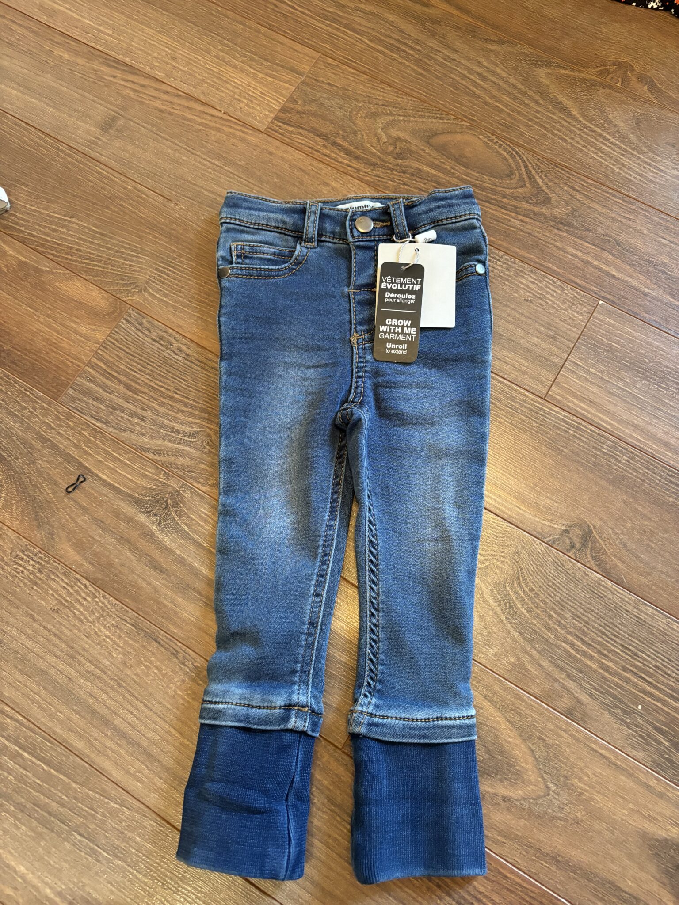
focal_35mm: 26
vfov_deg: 67.3
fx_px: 680
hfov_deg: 53.1
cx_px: 340
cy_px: 452
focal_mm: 5.96
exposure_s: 1/40
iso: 500
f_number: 1.6
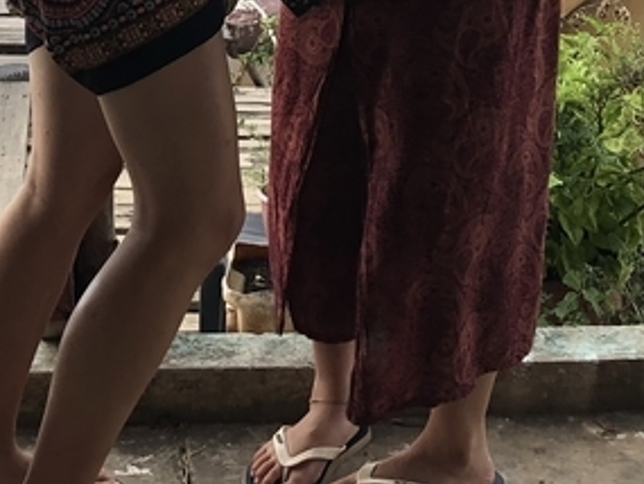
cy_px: -111
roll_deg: +0.8
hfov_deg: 16.5
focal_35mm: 118
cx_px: 102
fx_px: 2196
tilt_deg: -16.4
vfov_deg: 12.3
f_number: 1.8
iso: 25
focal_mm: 3.99
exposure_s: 1/120
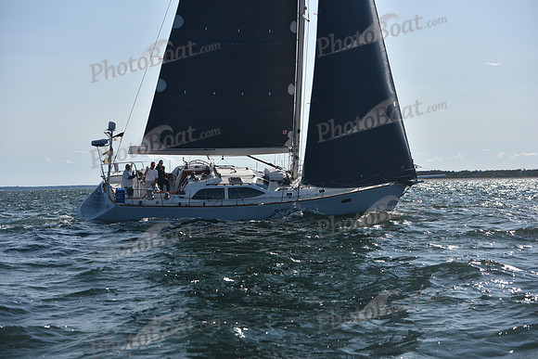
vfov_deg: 19.5
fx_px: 1046
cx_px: 269
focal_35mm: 70
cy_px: 180
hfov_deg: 28.8
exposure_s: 1/1250
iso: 250
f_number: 5.6
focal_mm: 70
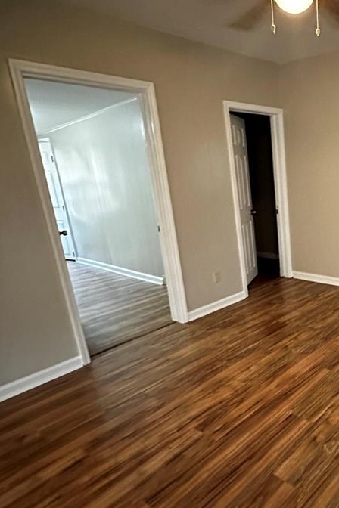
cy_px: 267
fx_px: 367
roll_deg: +0.7
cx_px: 322
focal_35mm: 26
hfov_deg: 43.9
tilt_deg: -16.6
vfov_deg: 69.4
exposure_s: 1/40
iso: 1250
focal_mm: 2.22
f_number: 2.2
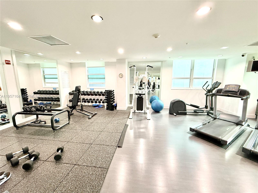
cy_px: 96
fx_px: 104
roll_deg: +0.1
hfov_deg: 102.1
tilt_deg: -9.1
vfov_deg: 85.7
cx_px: 129
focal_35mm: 14
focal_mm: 2.22
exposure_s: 1/60
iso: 320
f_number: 2.2
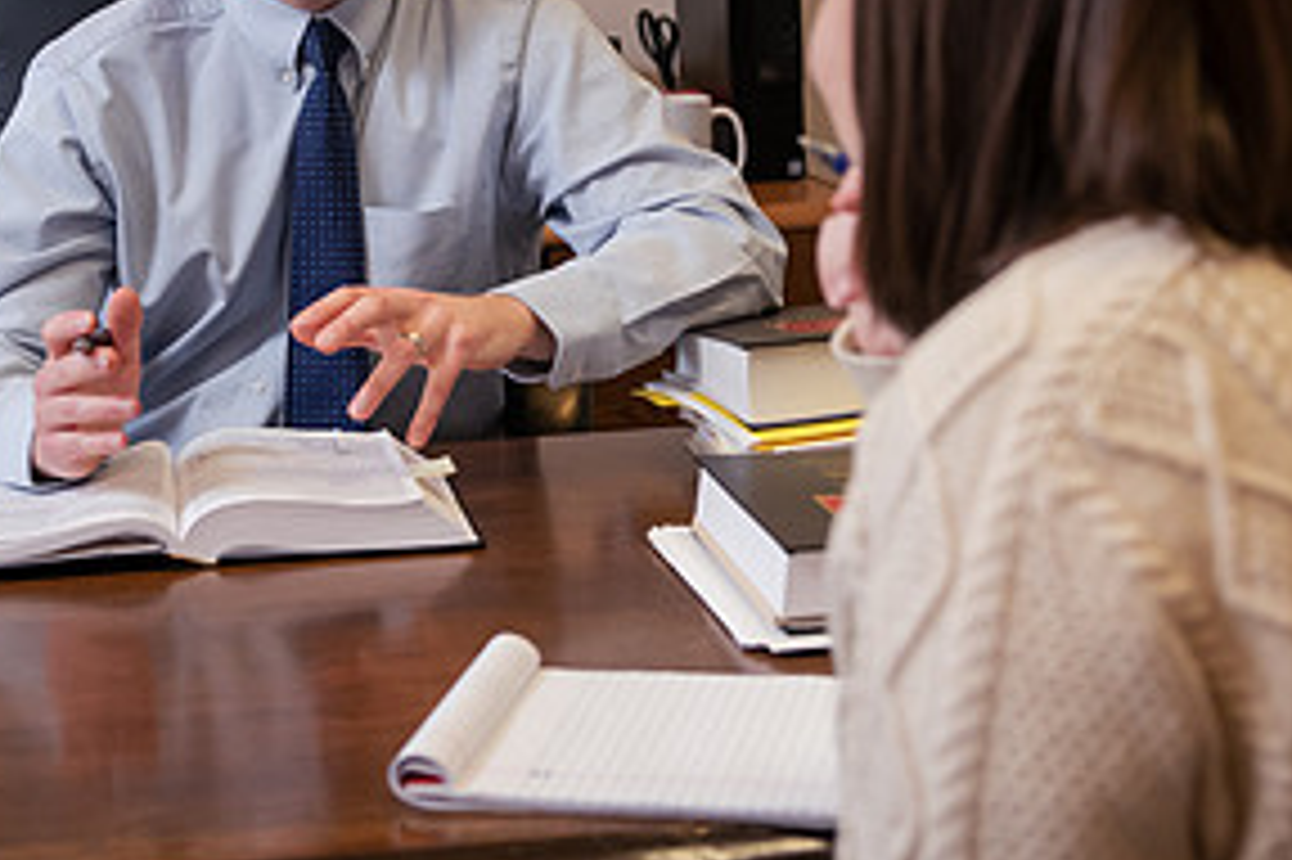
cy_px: 16
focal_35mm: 89
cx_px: 482
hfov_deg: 22.8
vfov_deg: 15.1
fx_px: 3192
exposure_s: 1/160
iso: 1000
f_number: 3.5
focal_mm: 44
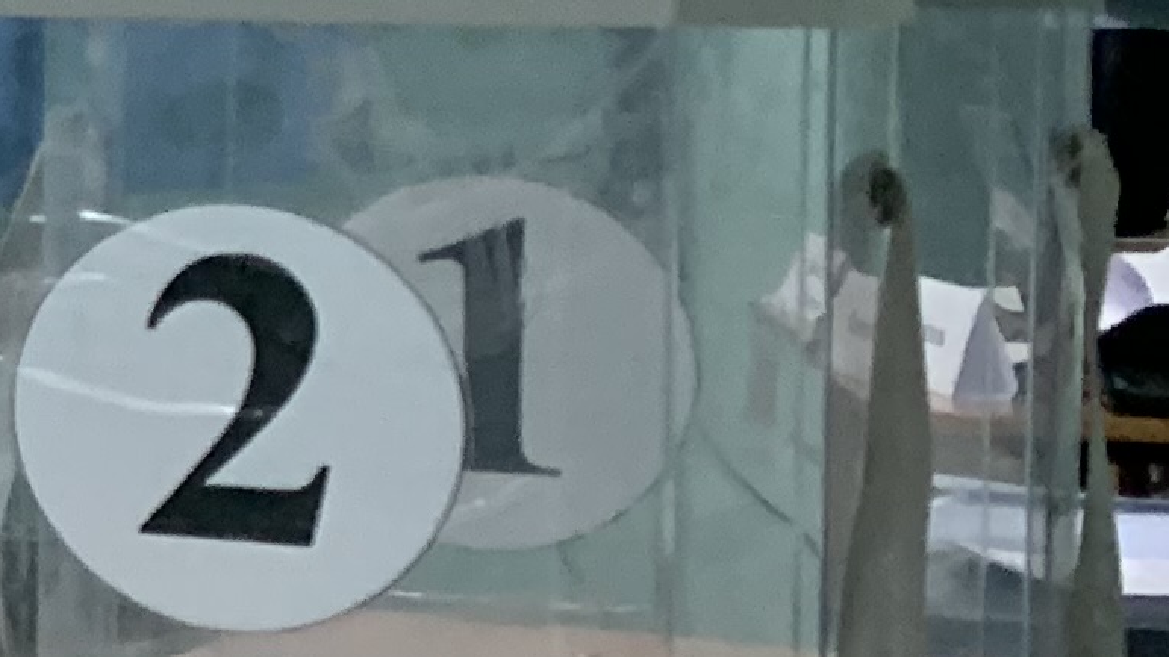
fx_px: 4587
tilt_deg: -2.8
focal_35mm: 148
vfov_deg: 8.2
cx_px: -1754
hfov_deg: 11.6
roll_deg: +0.2
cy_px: 182
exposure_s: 1/60
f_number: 1.8
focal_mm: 4.25
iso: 160
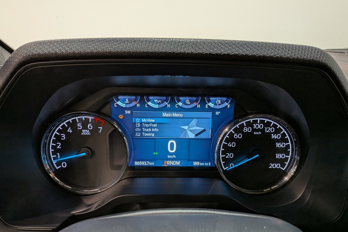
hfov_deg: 69.4
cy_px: 134
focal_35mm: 26
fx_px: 251
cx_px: 173
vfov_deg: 49.4
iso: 65
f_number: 1.7
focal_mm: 4.53
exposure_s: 1/40
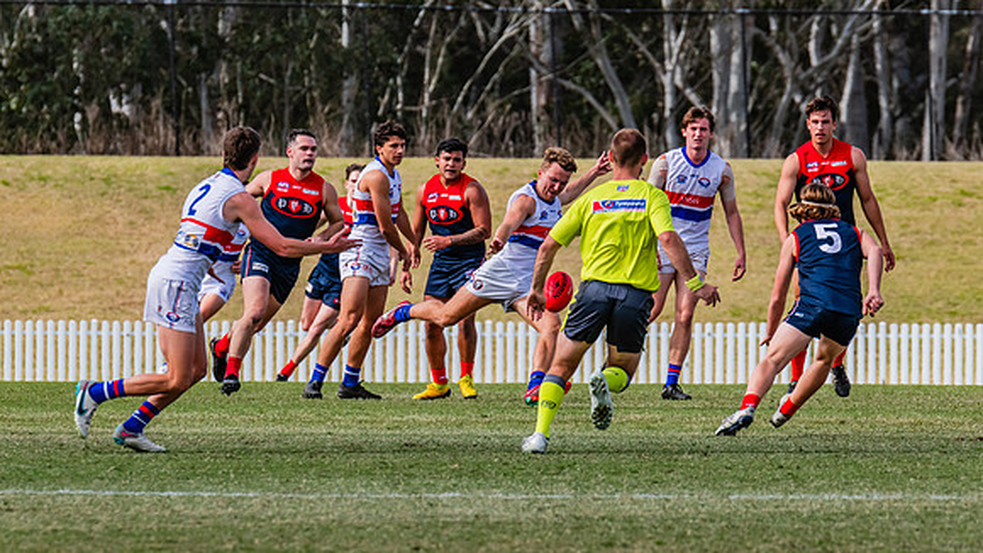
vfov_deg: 2.6
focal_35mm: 466
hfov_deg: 4.6
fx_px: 12142
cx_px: 486
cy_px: 328
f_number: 9
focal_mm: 420
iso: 800
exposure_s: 1/1600
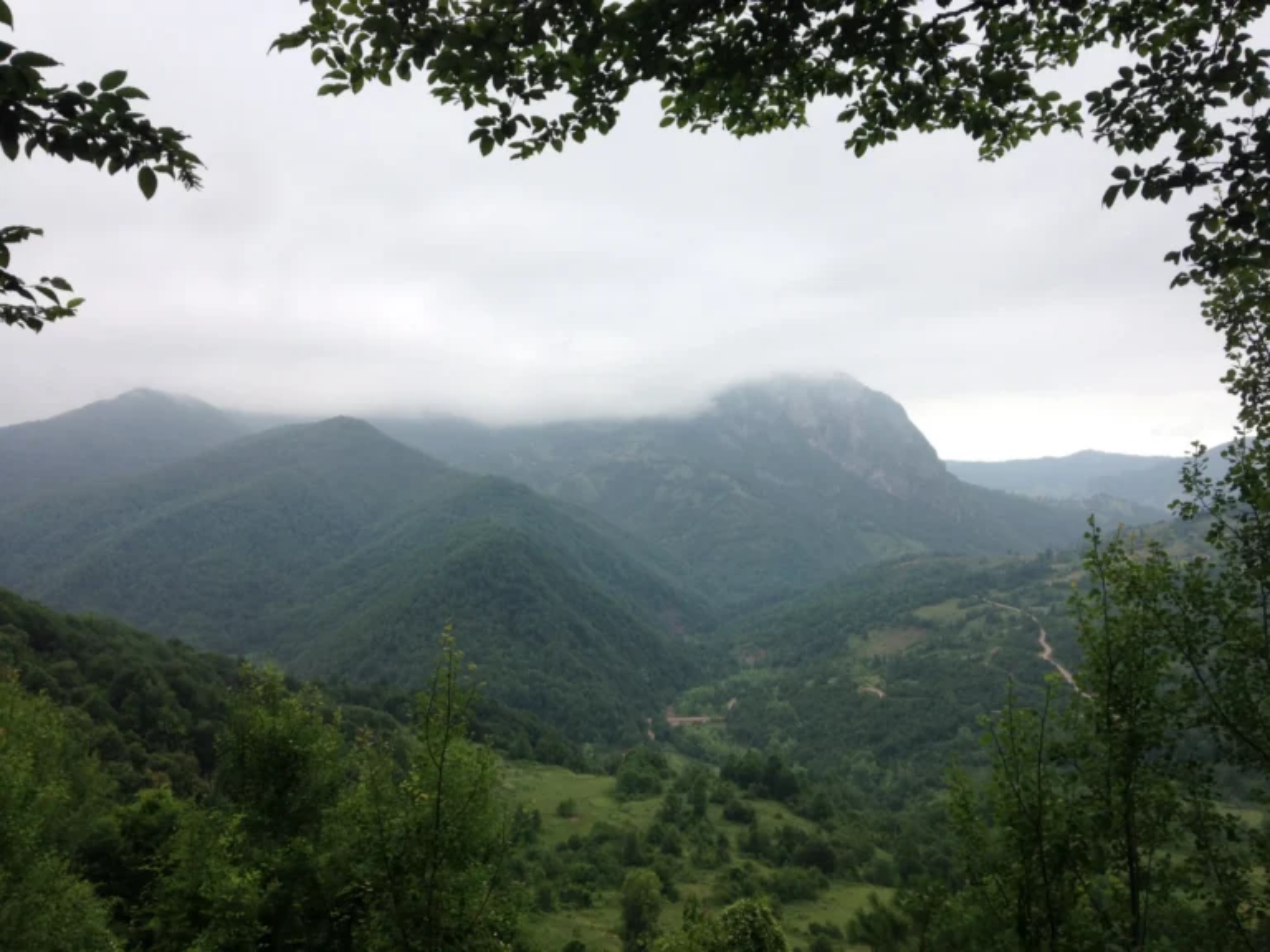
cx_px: 635
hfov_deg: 55.4
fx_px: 1211
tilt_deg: -1.0
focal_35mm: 33
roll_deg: +1.0
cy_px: 476
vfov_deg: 42.9
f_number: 2.4
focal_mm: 4.12
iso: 50
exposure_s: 1/345
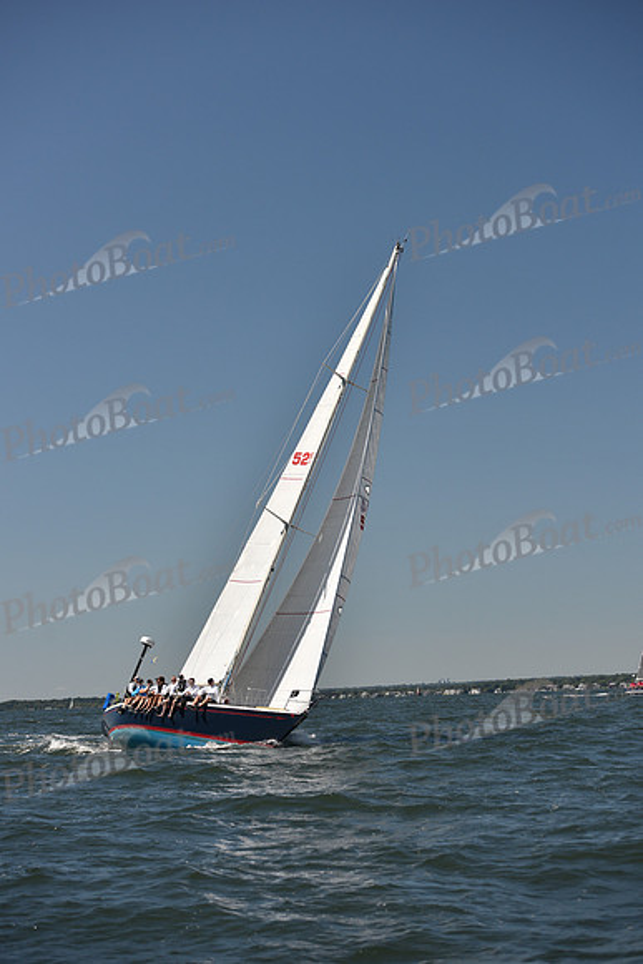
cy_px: 482
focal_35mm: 70
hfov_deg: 19.5
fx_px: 1874
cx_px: 322
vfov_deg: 28.8
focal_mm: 70
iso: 250
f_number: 4.5
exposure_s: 1/1250
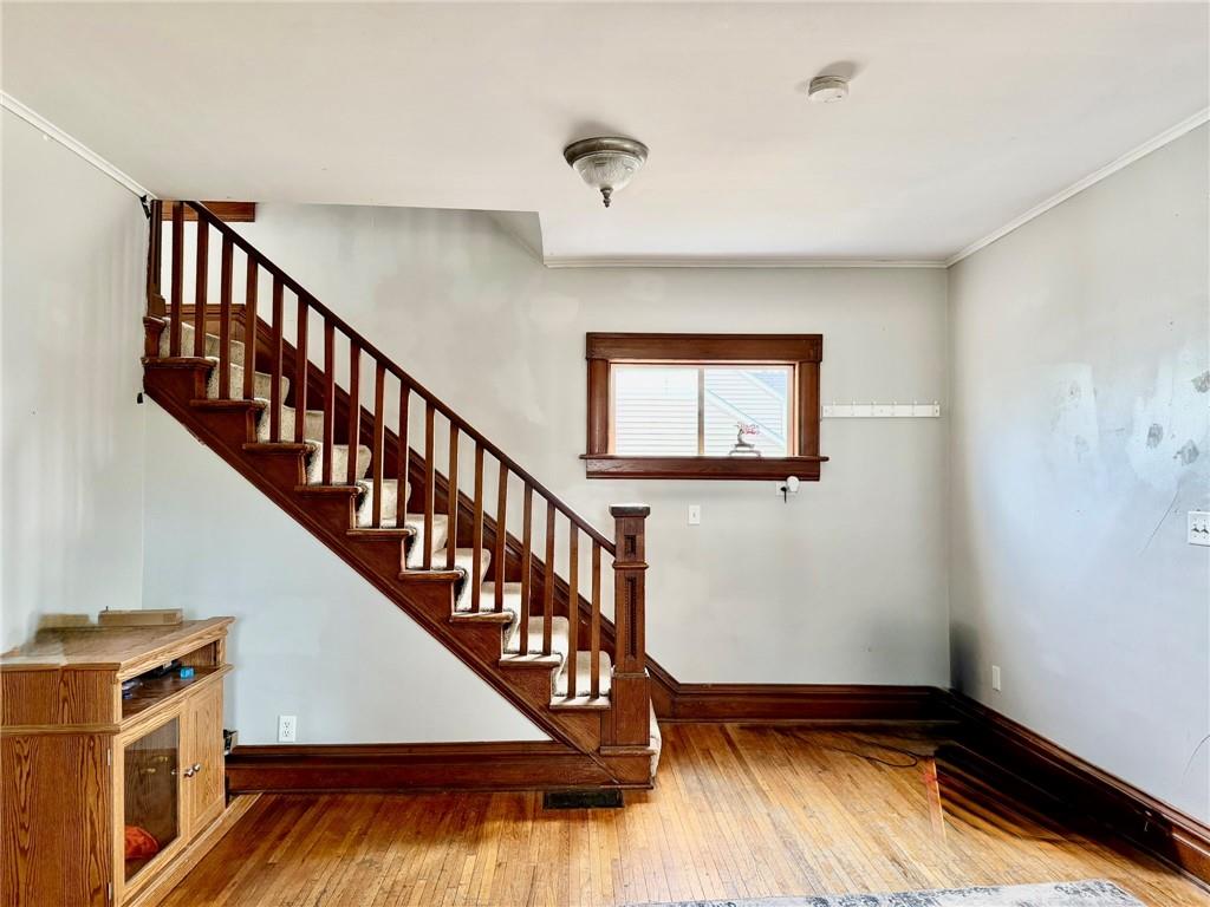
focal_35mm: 24
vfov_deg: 56.8
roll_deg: -0.7
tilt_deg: +2.6
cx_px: 605
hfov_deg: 71.6
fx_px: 839
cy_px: 454
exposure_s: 1/180
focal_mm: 6.76
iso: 320
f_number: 1.78
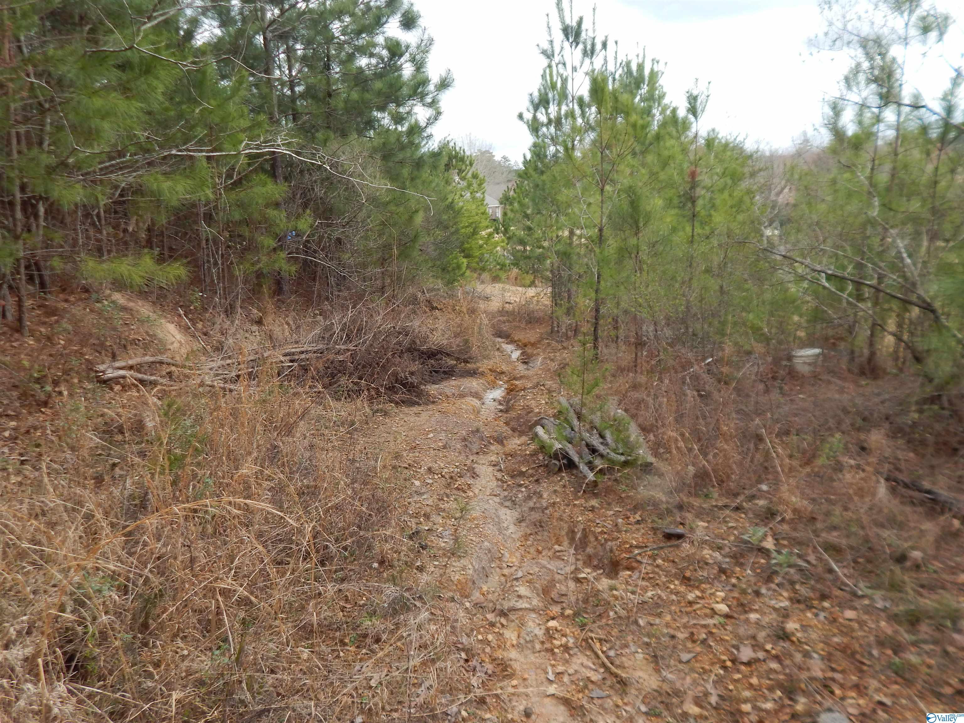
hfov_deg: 76.4
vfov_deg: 61.1
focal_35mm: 22
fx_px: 613
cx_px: 482
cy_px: 362
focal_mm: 4
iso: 125
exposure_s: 1/320
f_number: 3
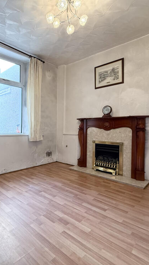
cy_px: 131
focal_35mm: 21
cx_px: 41
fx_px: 148
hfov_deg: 51.7
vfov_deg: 83.9
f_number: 2.2
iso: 200
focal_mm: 2.22
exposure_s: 1/100
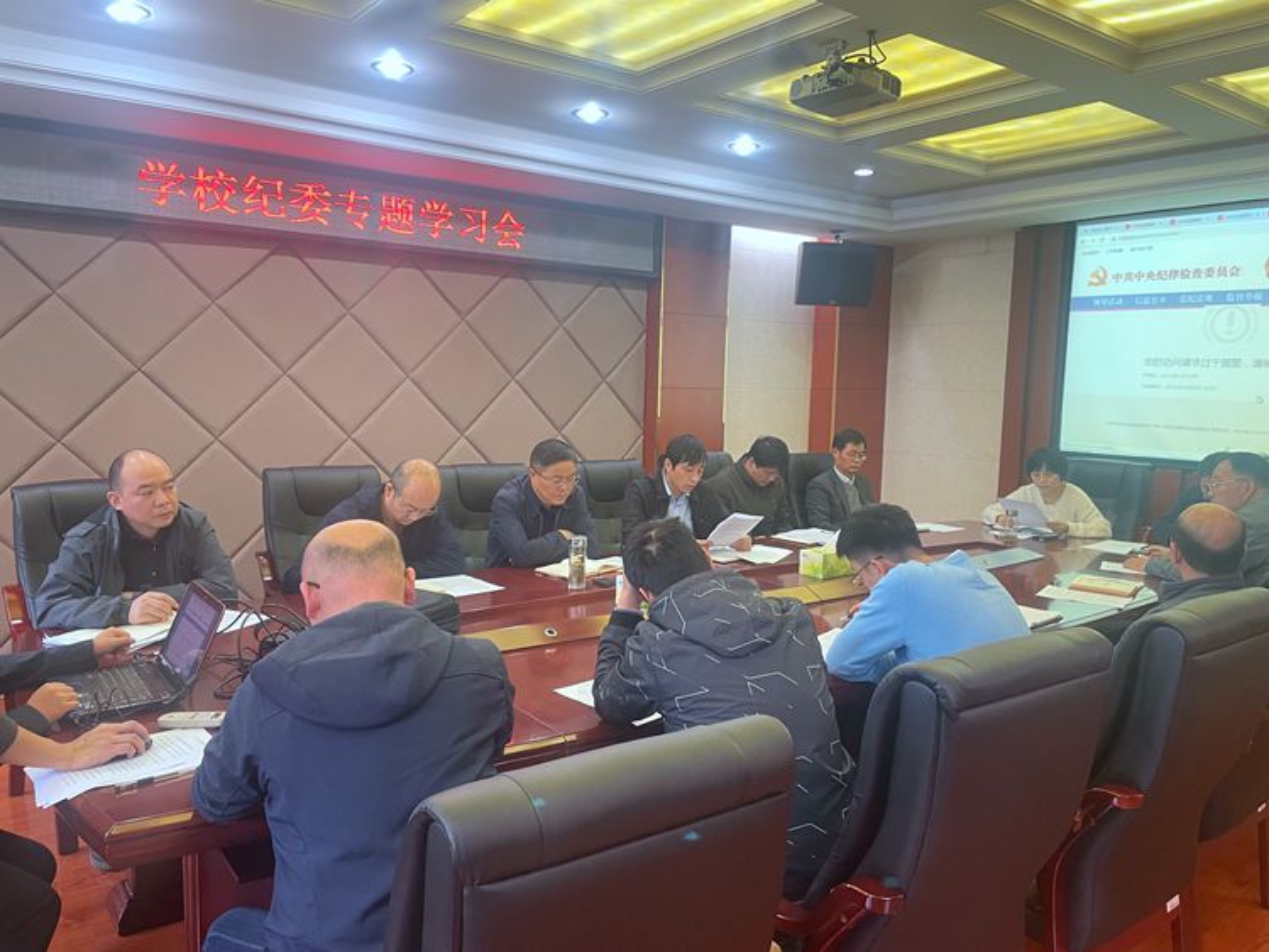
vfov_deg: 53.1
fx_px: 953
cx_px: 634
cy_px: 476
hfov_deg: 67.3
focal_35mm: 26
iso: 200
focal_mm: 4.2
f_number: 1.6
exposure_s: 1/50
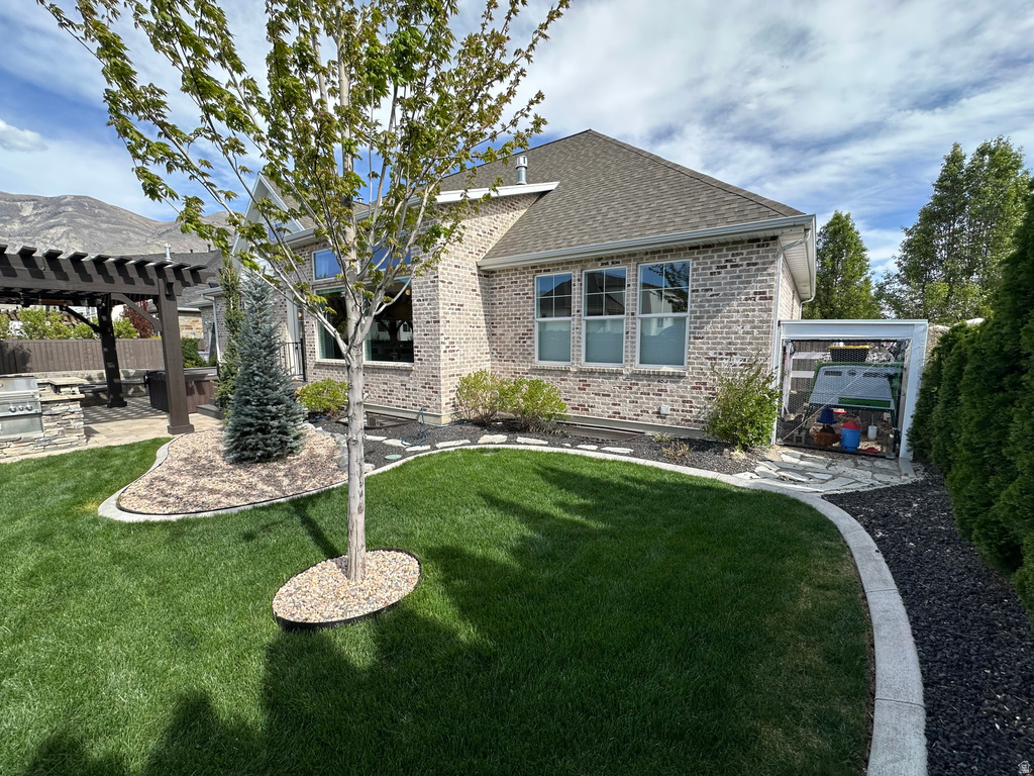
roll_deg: +0.0
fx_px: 418
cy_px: 388
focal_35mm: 14
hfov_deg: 102.1
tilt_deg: -5.8
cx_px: 517
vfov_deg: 85.7
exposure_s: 1/947
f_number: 2.2
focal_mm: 2.22
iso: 40
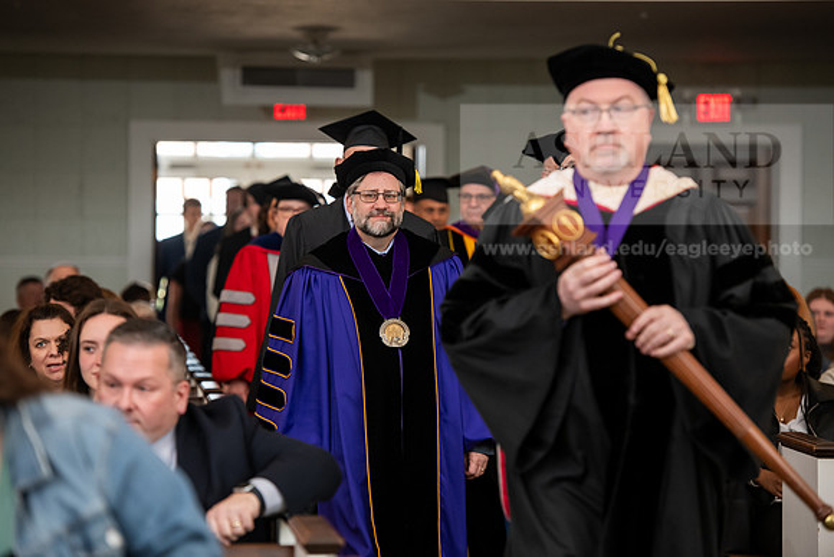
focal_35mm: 140
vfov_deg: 9.8
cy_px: 278
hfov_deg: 14.7
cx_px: 417
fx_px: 3244
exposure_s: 1/200
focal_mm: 140
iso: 1250
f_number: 3.5
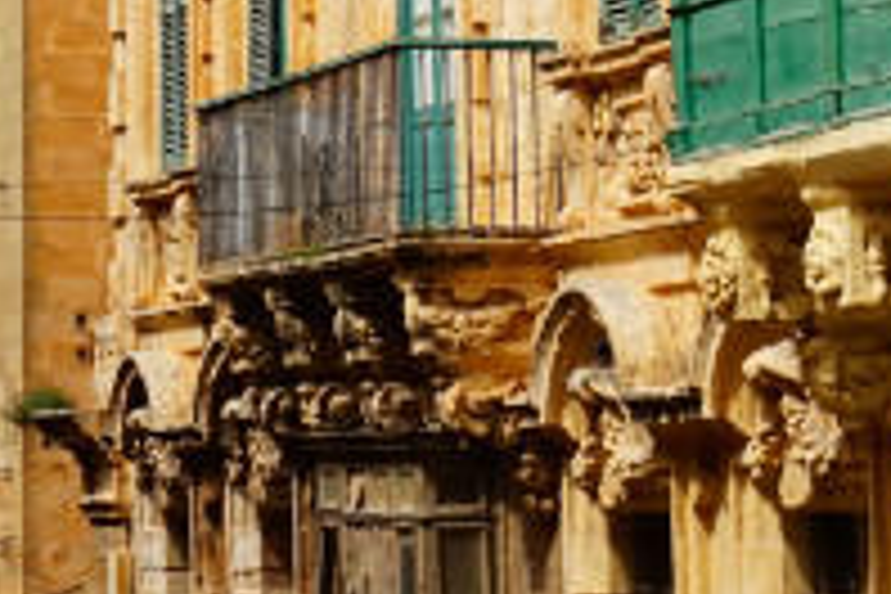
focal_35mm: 164
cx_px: 1318
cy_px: 110
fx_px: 4059
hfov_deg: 12.0
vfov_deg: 8.4
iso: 100
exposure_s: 1/125
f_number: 14
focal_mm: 27
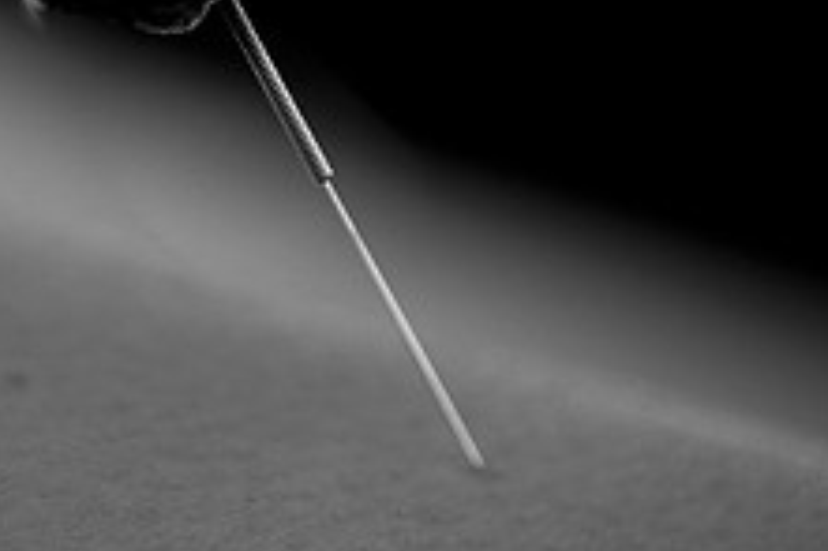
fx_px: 4918
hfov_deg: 9.6
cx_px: 303
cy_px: -277
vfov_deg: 6.3
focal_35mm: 214
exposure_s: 1/160
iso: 800
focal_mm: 105
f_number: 4
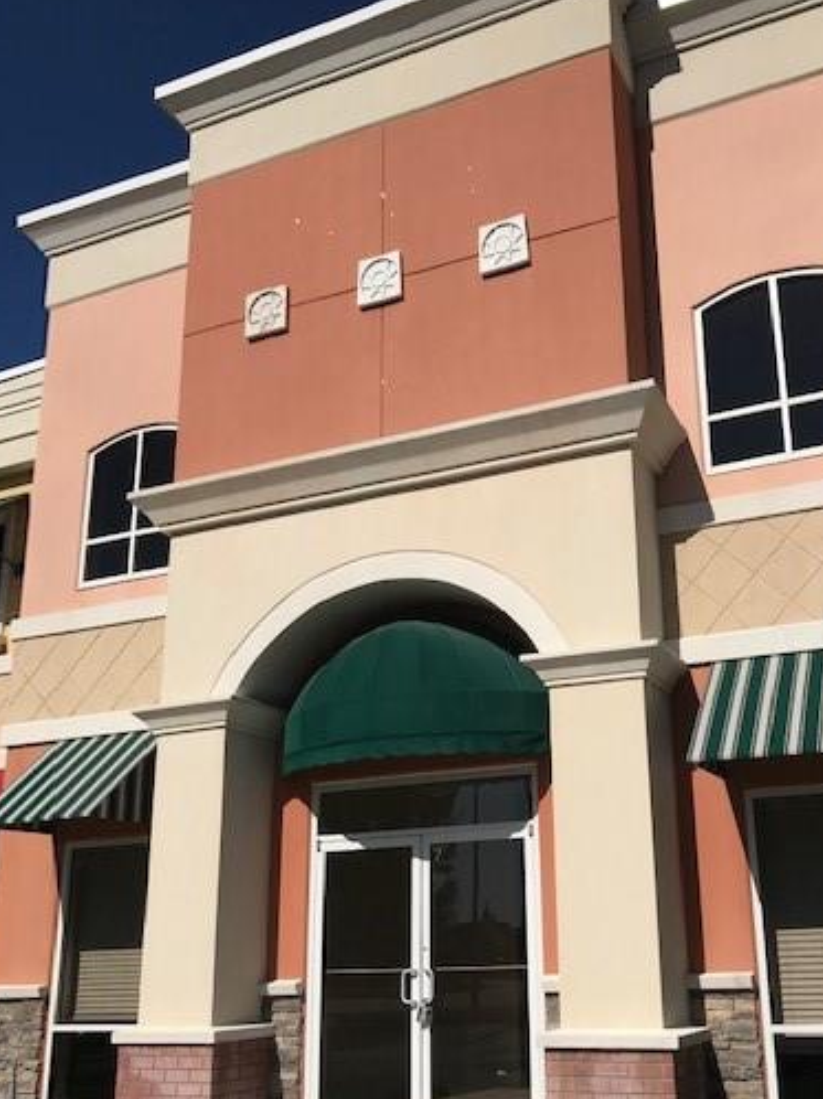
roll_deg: +1.6
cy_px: 622
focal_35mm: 36
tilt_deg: +15.4
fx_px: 1142
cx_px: 503
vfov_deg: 51.2
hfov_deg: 39.4
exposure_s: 1/6849
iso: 20
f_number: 1.8
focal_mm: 3.99
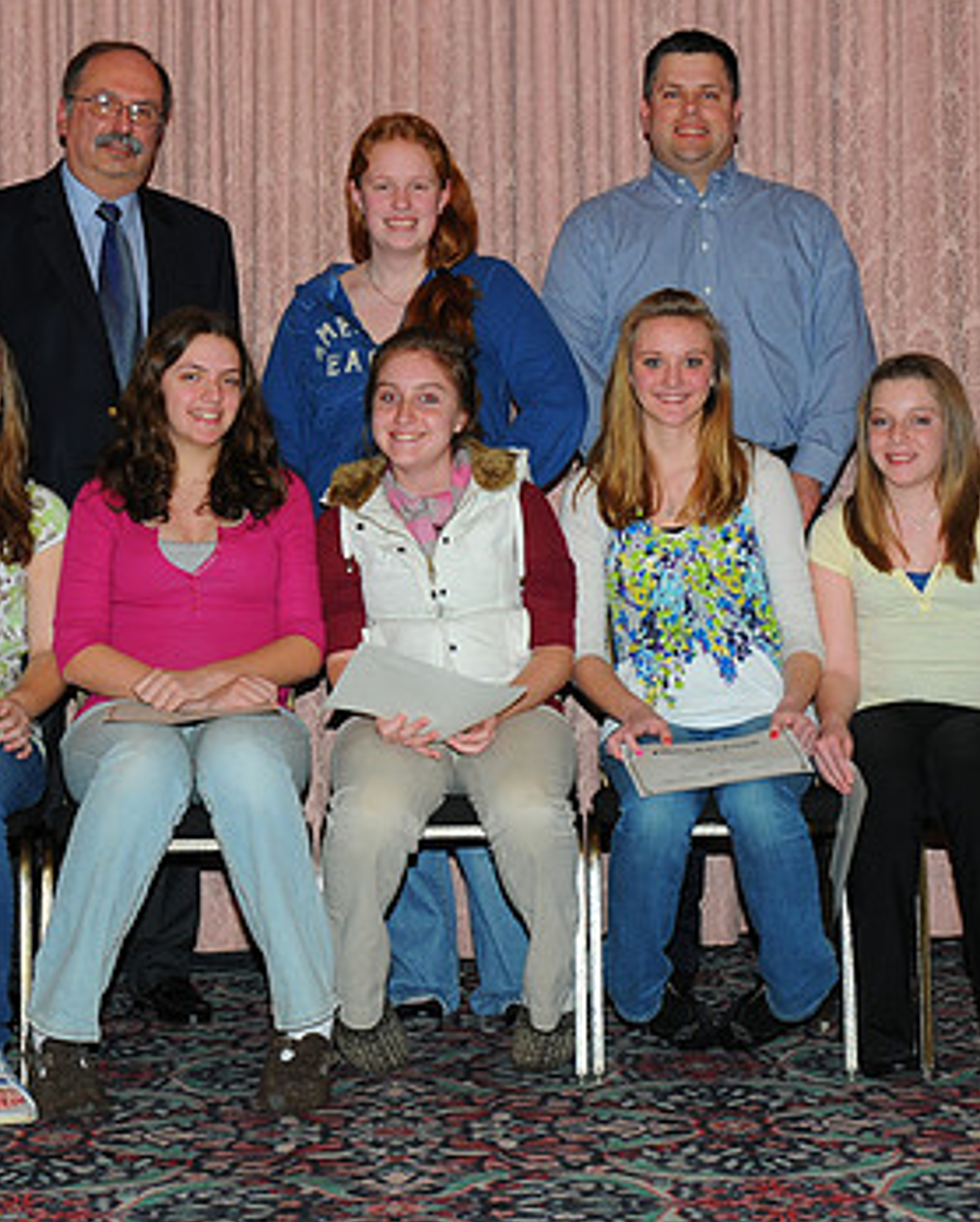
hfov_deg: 17.3
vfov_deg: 21.5
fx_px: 3222
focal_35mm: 89
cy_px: 564
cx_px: 467
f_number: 6.3
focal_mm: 38
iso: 200
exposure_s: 1/60
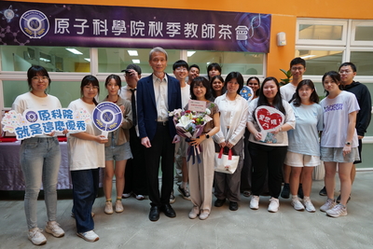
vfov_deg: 48.0
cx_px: 186
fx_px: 280
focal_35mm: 27
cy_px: 124
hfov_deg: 67.4
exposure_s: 1/160
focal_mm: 18
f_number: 4
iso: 640
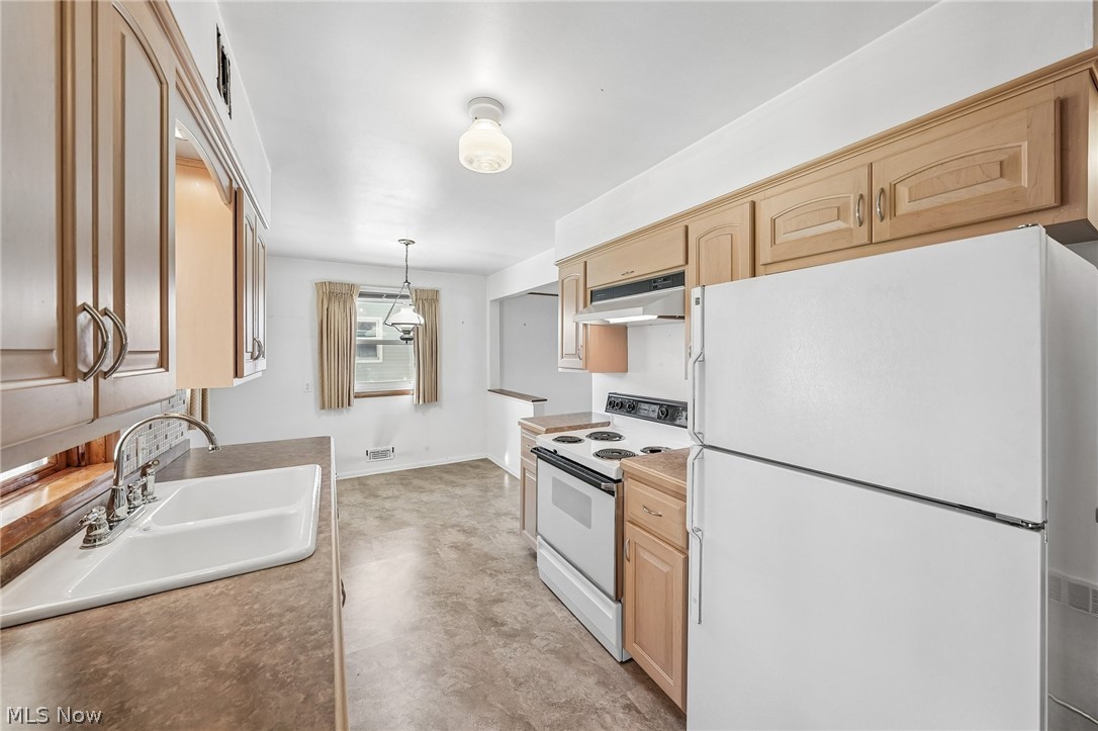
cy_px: 366
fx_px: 366
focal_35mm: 12
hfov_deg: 112.6
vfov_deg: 89.9
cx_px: 549
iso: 400
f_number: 8
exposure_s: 1/25
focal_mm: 12
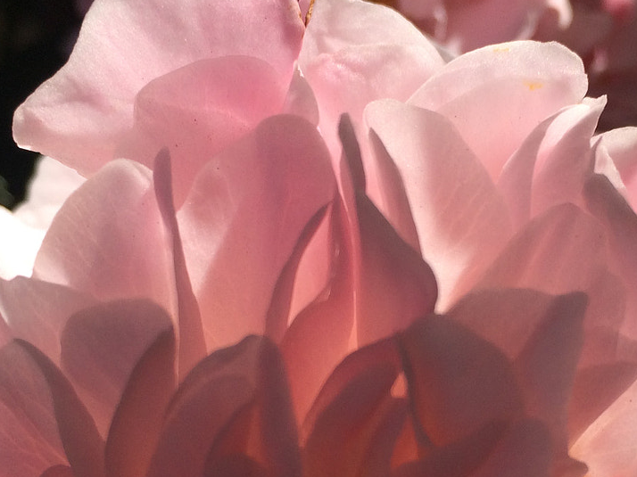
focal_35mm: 65
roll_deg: +13.0
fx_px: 1196
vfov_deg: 22.3
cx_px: 369
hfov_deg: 29.8
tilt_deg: -38.8
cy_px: 382
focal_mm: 4.15
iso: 32
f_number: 2.2
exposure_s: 1/1709
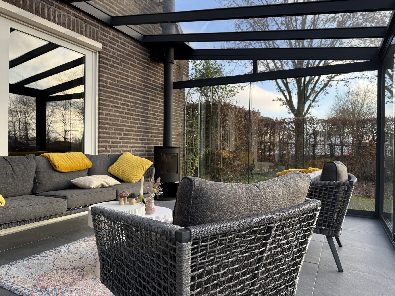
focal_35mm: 24
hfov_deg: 71.6
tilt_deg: +1.3
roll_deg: -0.4
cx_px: 198
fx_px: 274
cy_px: 148
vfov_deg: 56.8
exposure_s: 1/780
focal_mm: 6.76
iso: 100
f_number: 1.78
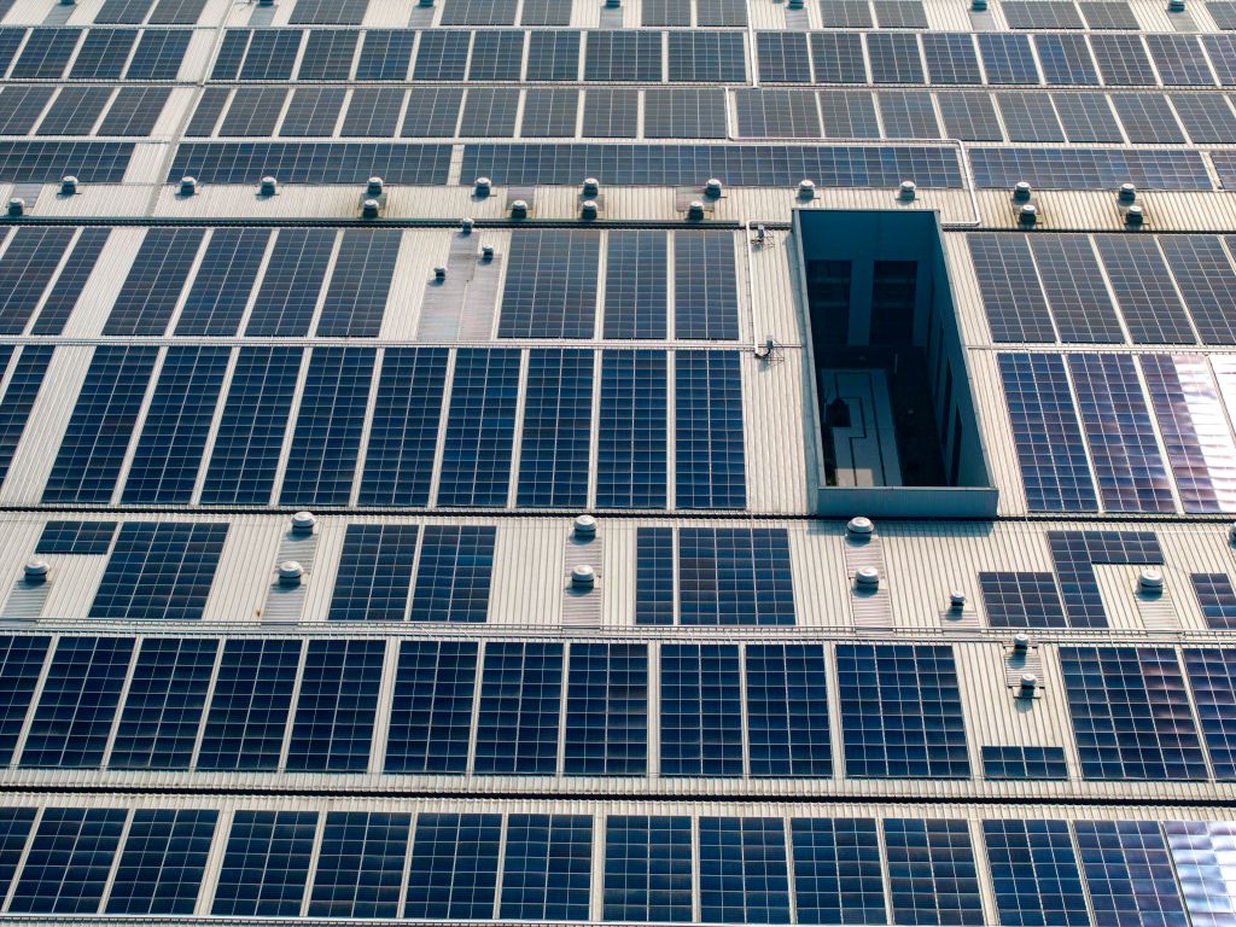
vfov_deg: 21.0
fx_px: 2499
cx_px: 618
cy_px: 464
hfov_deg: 27.8
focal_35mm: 70
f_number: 2.8
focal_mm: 19.35
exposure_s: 1/1600
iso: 100
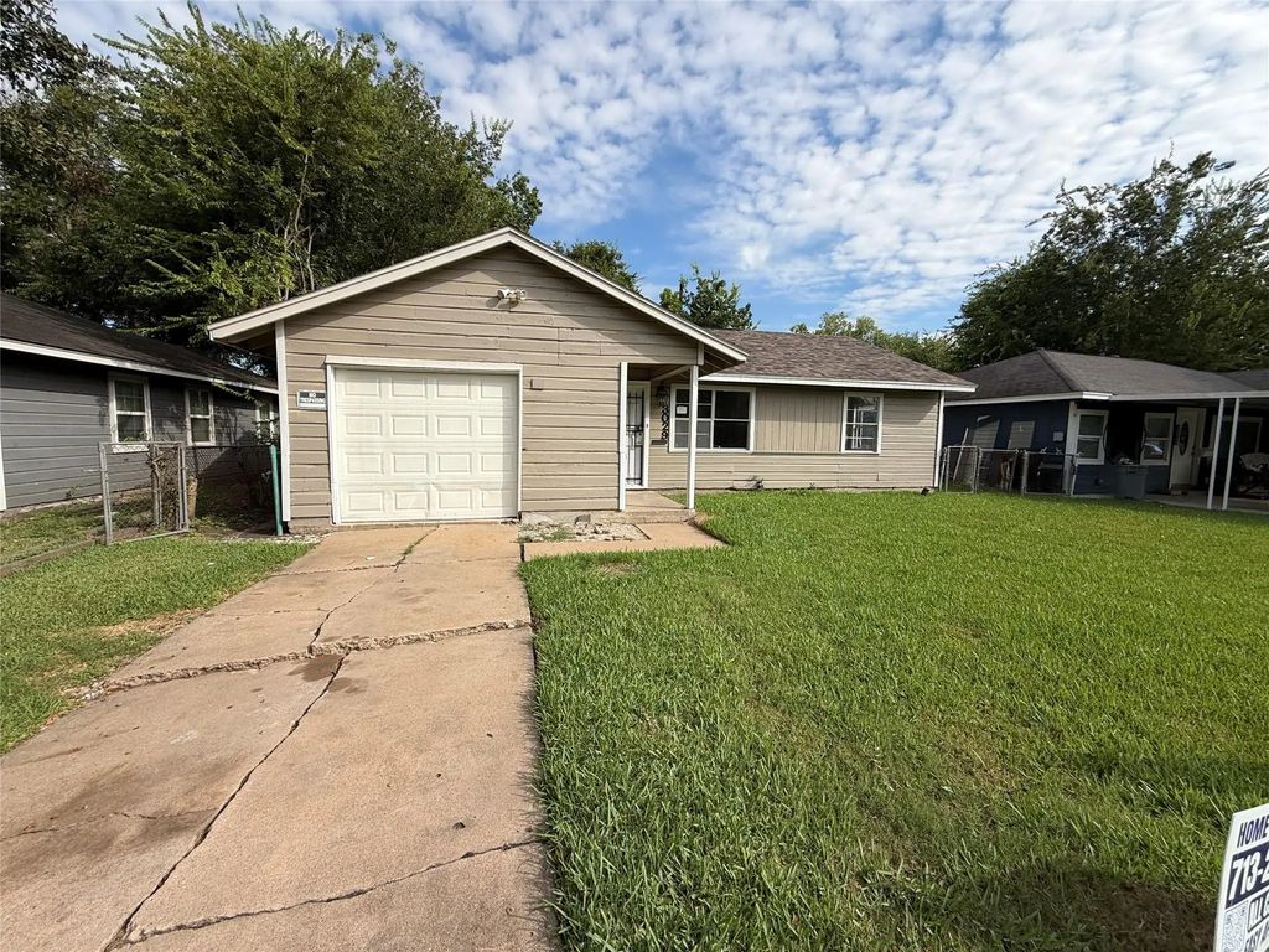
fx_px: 513
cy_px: 476
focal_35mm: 14
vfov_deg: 85.7
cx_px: 634
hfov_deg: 102.1
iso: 20
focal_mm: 2.22
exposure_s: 1/809
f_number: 2.2
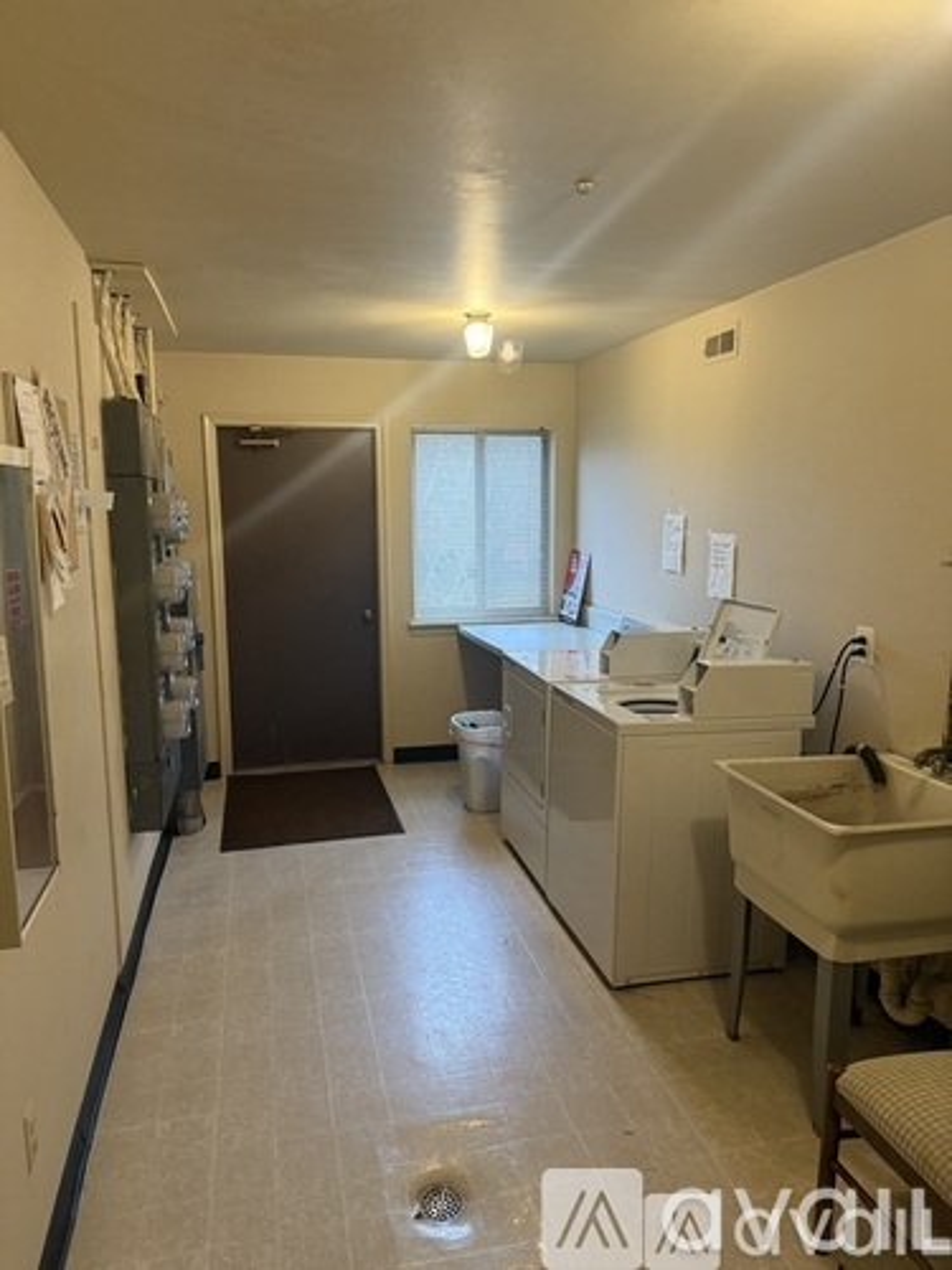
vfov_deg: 71.6
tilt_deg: -7.7
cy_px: 635
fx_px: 880
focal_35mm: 24
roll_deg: +0.4
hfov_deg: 56.8
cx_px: 476
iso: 250
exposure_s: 1/60
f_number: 1.78
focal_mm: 6.76
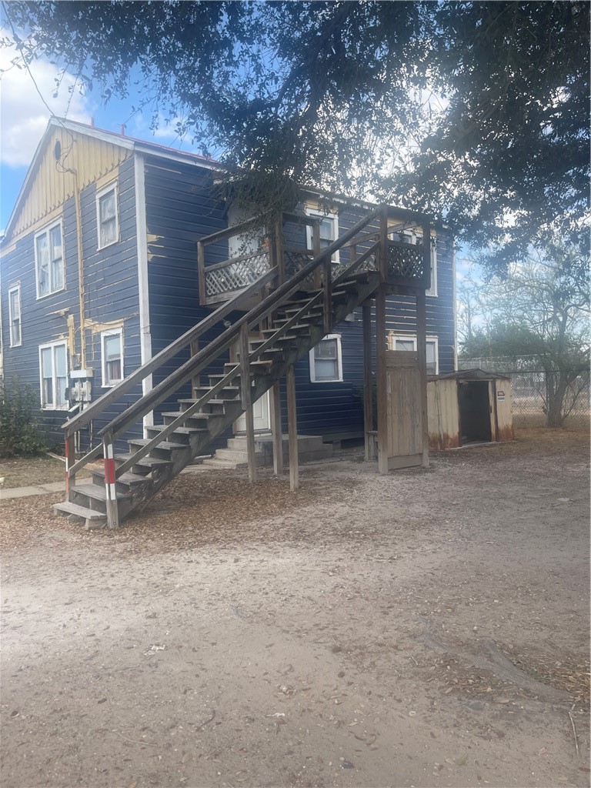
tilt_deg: +2.1
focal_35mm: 25
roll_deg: +2.5
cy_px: 394
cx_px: 296
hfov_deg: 54.9
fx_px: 569
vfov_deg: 69.4
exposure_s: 1/938
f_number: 1.6
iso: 32
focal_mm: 5.1
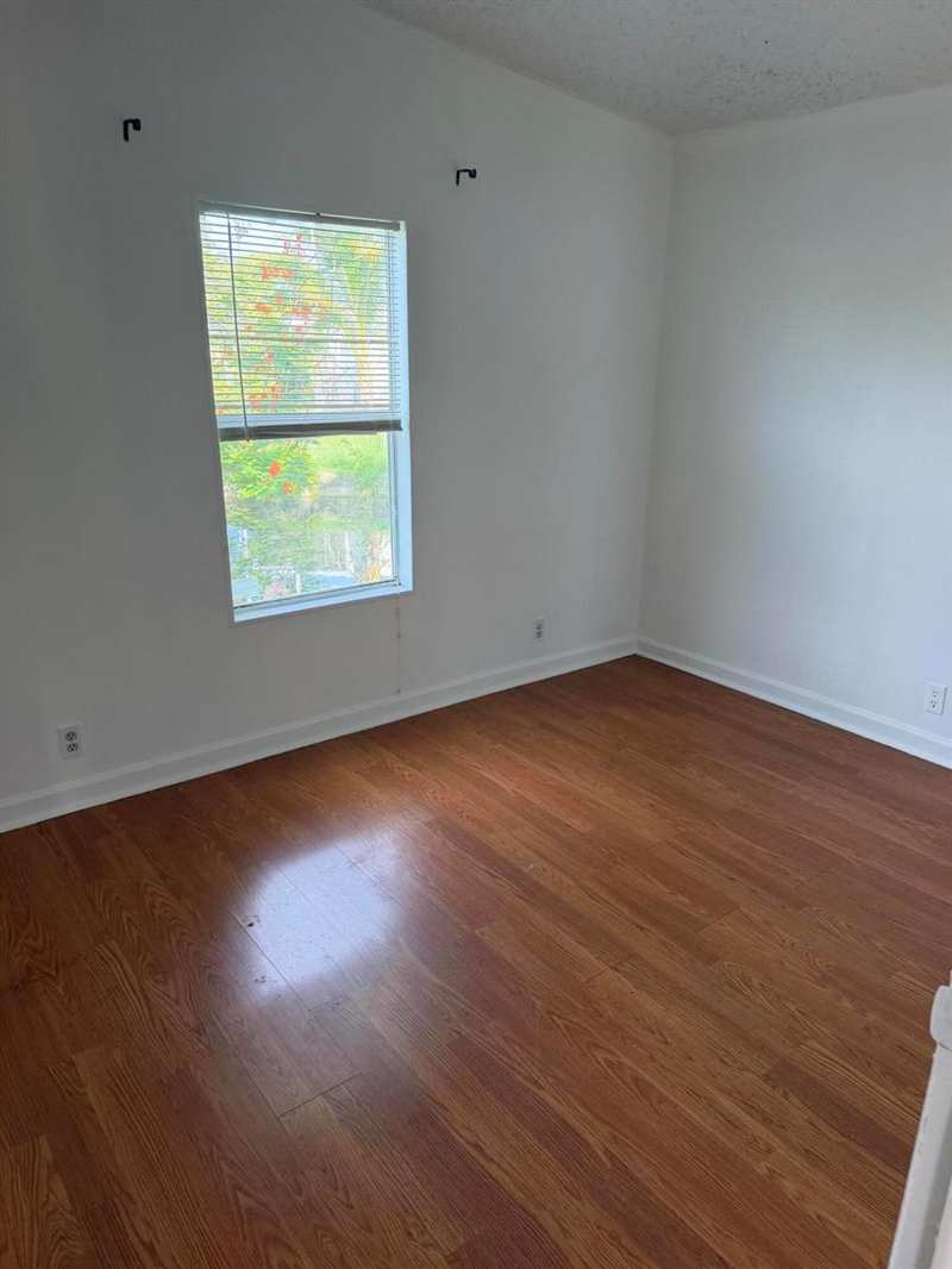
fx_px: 880
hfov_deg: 56.8
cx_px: 476
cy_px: 634
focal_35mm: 24
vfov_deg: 71.6
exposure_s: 1/227
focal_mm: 6.76
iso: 160
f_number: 1.78
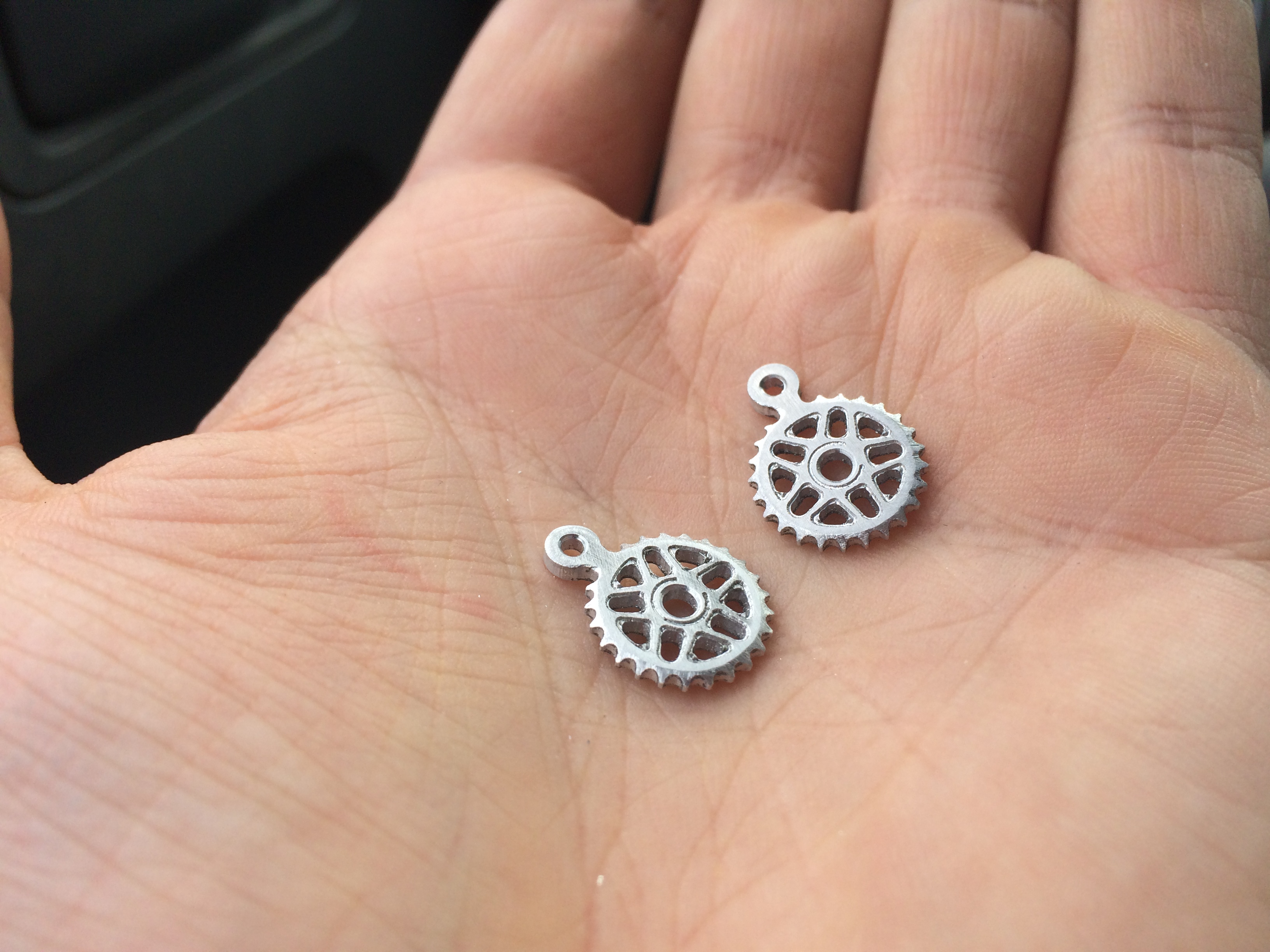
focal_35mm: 29
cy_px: 476
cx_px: 635
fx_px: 1064
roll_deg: -5.7
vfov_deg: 48.2
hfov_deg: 61.7
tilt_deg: -36.1
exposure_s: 1/513
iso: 32
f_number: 2.2
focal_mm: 4.15
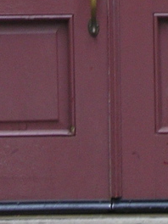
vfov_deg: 4.2
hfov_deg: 3.2
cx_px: 67
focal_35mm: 465
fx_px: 3009
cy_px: -76
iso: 57
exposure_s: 1/30
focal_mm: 17.4
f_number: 4.9
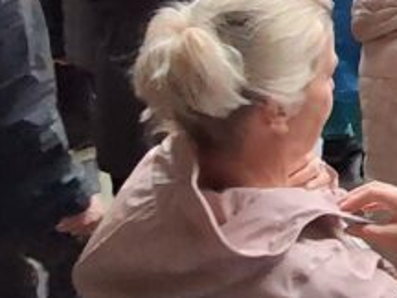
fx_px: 872
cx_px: 656
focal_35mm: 76
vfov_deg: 18.5
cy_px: -42
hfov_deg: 20.4
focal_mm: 1.64
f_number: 2.2
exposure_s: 1/50
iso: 160
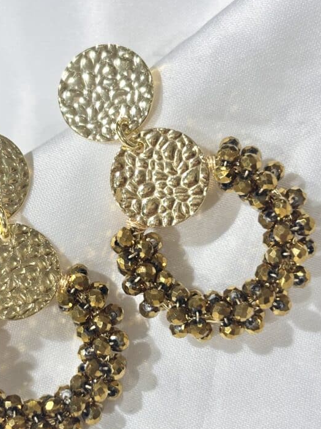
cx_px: 109
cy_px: 271
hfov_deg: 19.3
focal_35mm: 76
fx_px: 941
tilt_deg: -51.5
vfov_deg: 25.6
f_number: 1.6
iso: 32
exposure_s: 1/222
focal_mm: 5.96
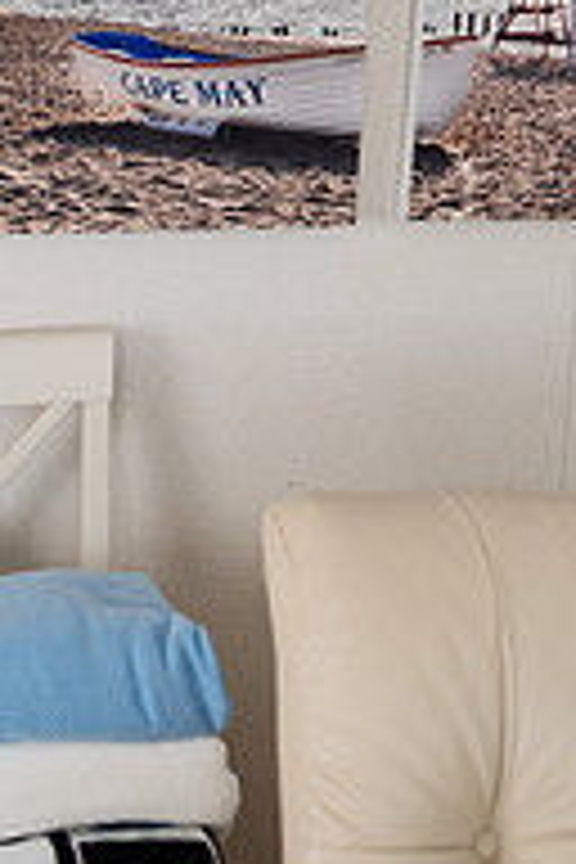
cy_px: -45
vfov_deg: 23.5
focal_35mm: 82
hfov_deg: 16.5
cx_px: 459
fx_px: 1968
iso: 1000
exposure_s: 1/500
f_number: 2.8
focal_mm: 35
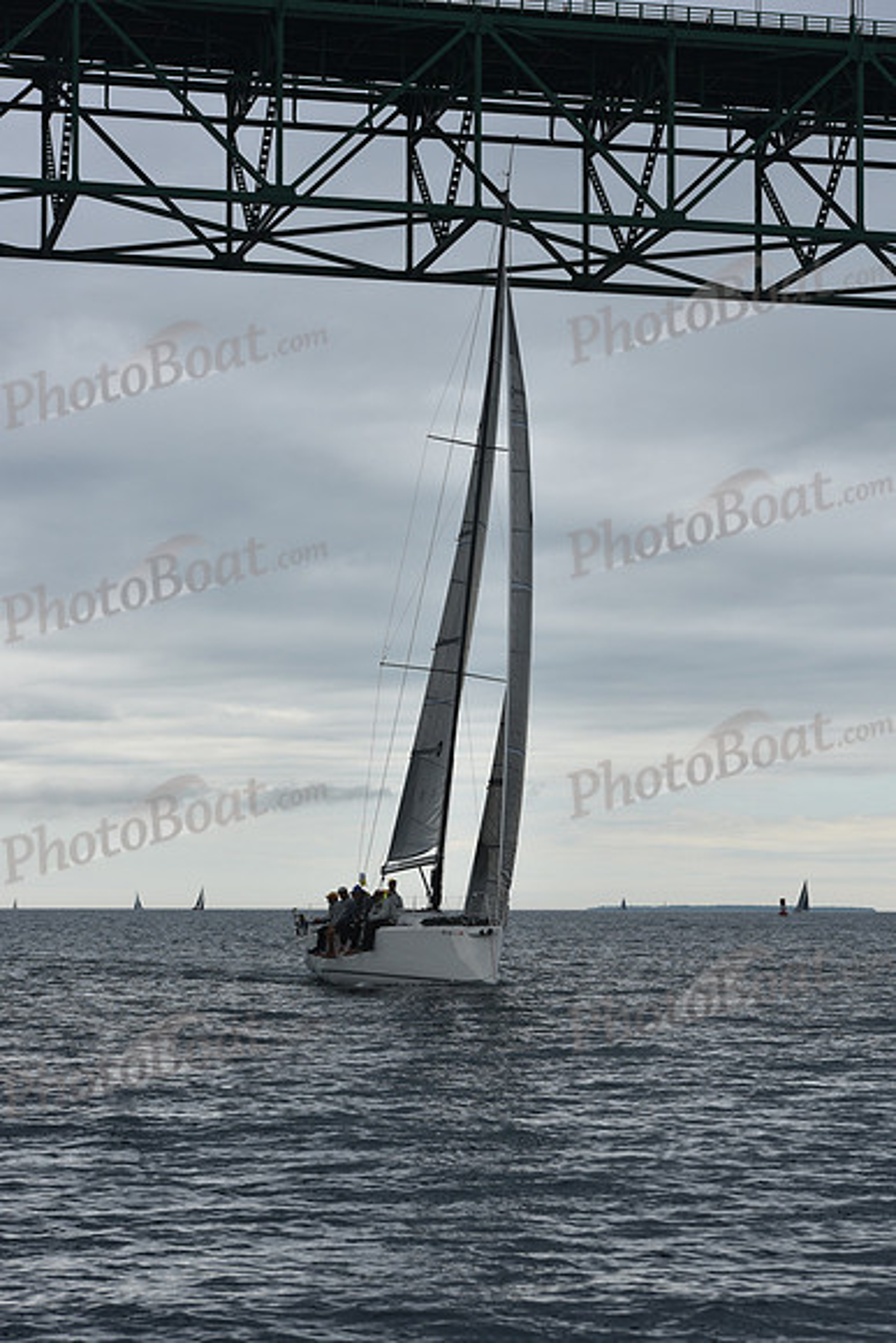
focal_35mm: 90
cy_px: 672
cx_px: 448
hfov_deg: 15.2
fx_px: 3358
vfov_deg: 22.6
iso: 250
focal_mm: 90
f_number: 8
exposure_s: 1/800
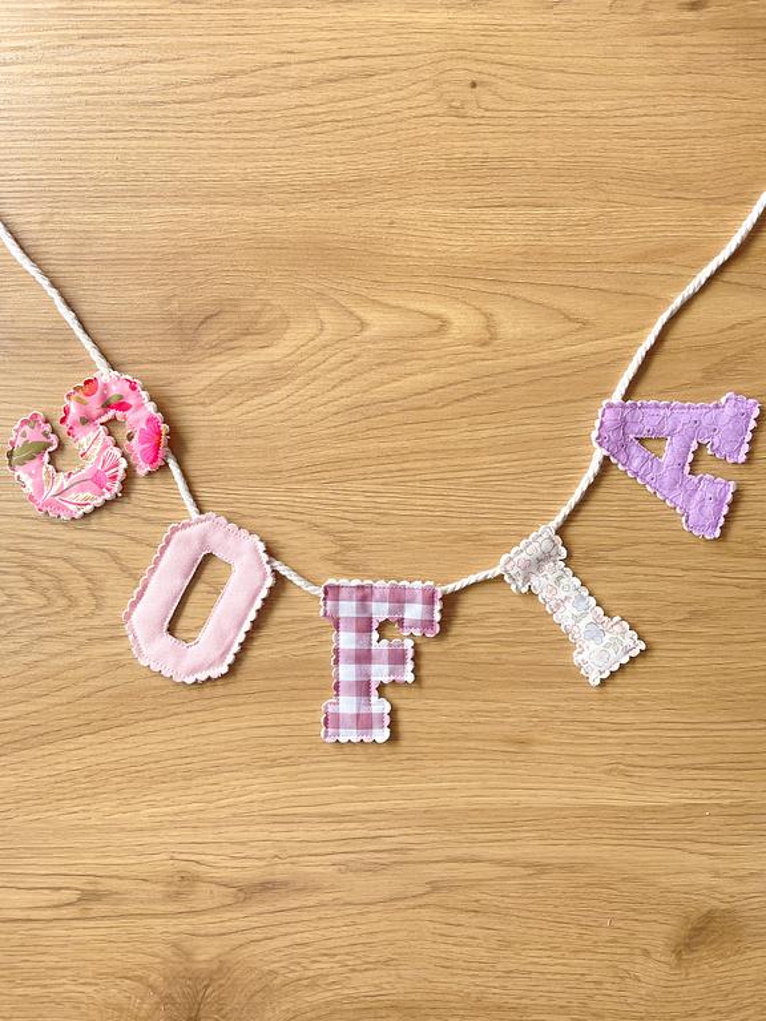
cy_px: 510
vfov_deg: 67.3
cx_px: 383
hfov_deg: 53.1
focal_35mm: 26
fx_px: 767
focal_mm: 4.2
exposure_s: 1/120
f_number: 1.6
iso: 64
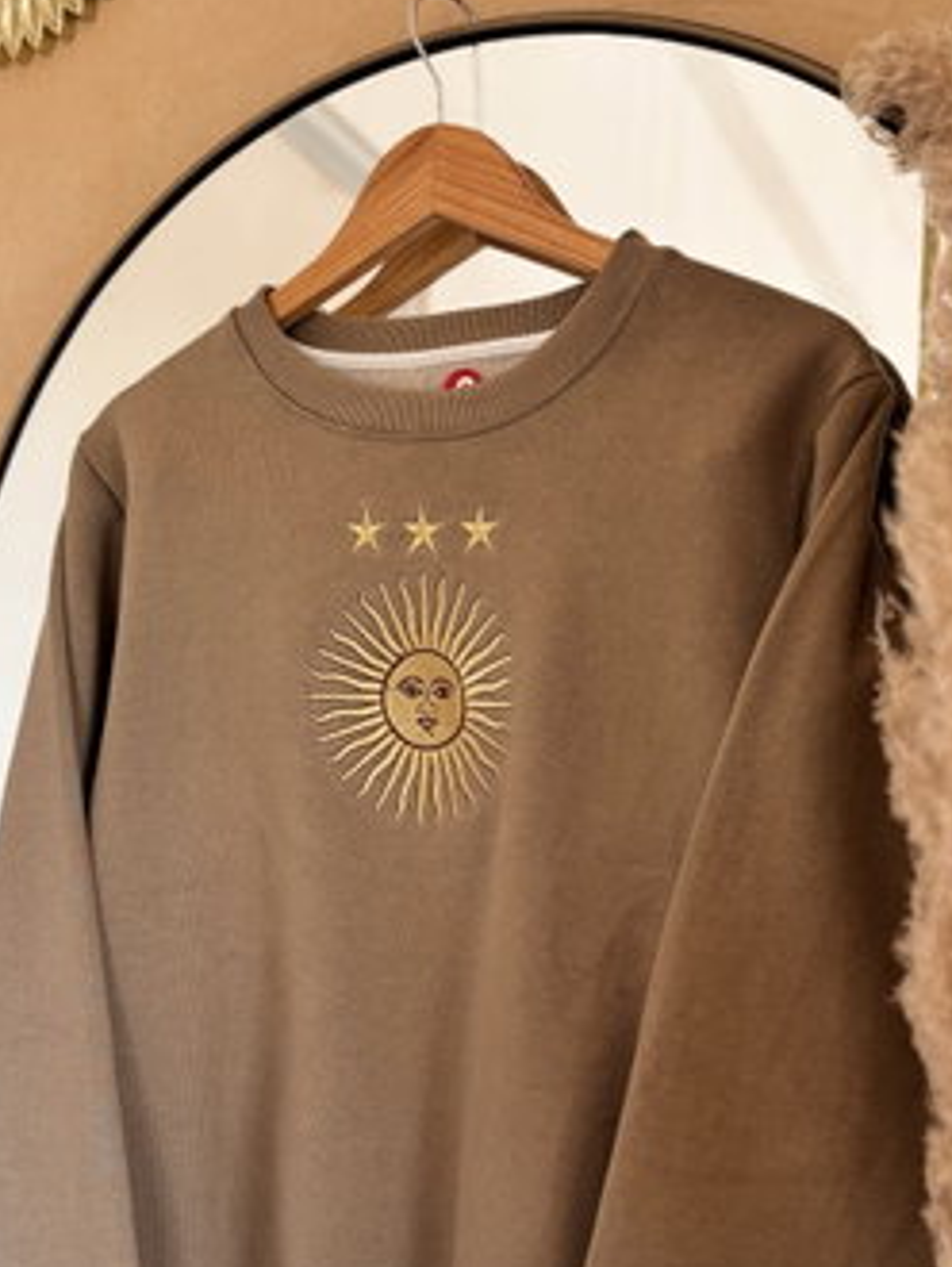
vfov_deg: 44.2
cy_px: 839
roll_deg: +0.2
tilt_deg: -6.1
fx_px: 1538
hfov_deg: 34.4
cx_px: 511
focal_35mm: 42
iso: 125
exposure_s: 1/112
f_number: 1.6
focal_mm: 5.96
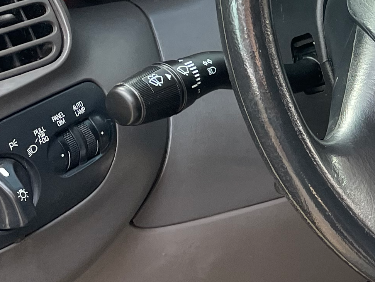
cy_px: 83
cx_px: 572
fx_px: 1170
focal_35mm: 108
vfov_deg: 13.7
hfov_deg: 16.5
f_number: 1.6
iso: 50
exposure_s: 1/121
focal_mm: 4.2
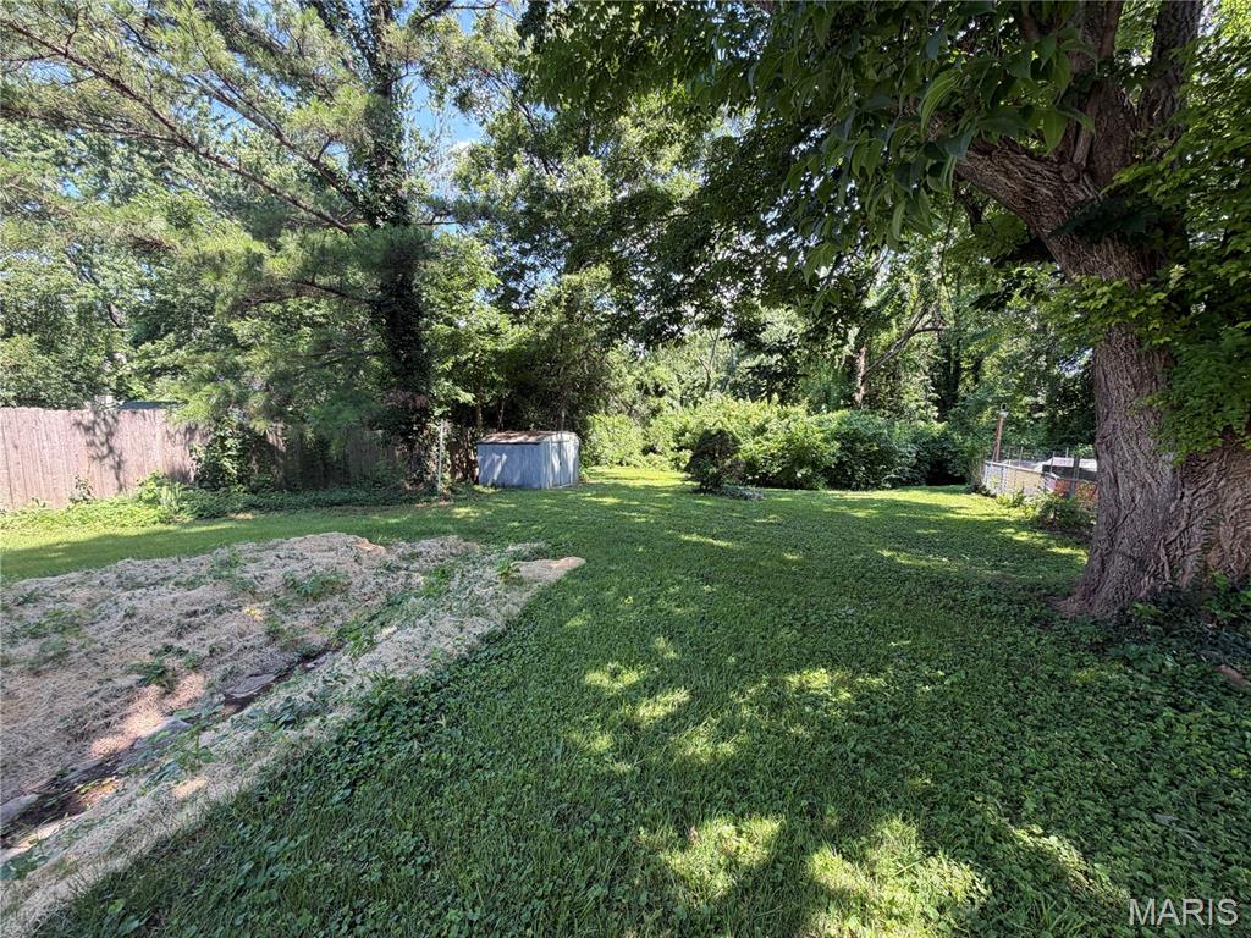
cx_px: 626
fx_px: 506
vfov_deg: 85.7
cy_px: 469
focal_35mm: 14
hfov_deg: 102.1
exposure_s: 1/121
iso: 40
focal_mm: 2.22
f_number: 2.2
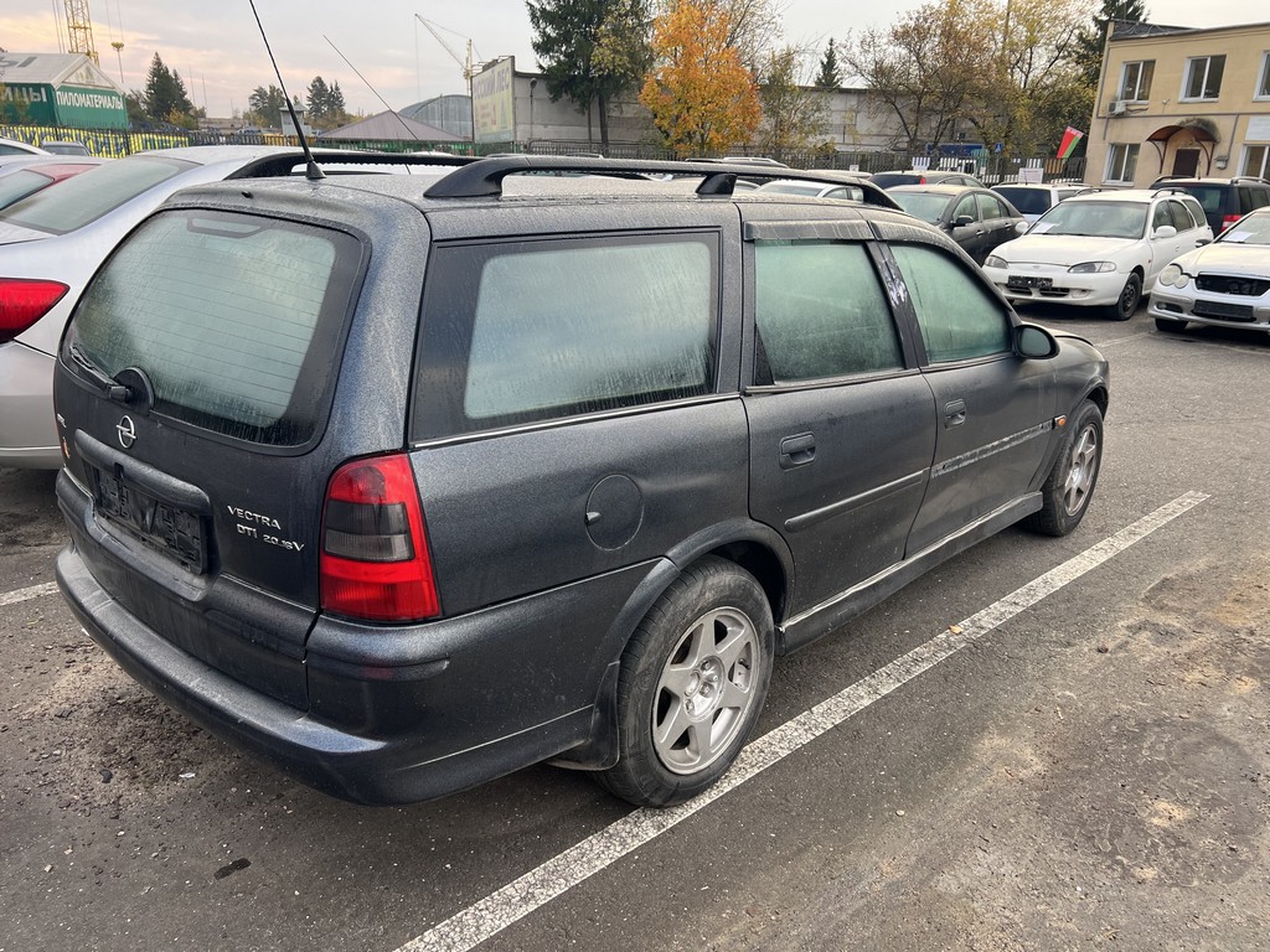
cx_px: 635
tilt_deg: -16.2
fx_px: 954
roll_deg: -0.3
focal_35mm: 26
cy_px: 476
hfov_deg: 67.3
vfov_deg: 53.1
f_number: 1.5
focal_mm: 5.7
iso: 40
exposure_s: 1/169
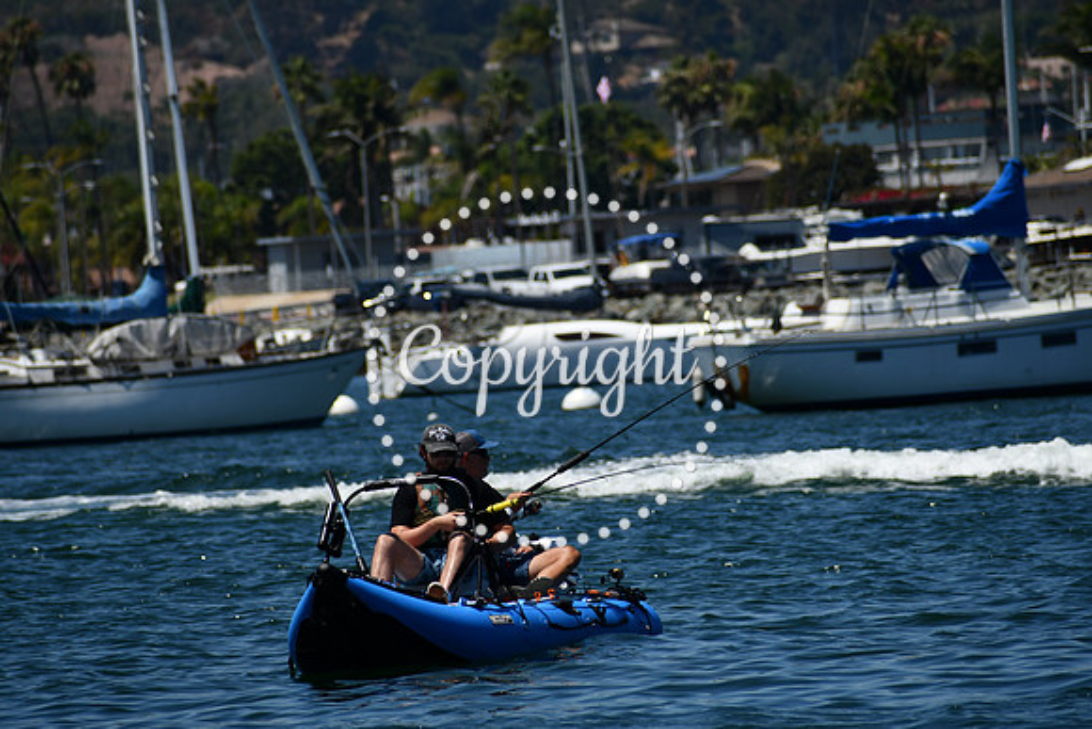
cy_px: 364
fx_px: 13653
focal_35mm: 450
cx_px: 546
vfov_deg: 3.1
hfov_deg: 4.6
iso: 200
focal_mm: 300
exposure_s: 1/1600
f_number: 7.1
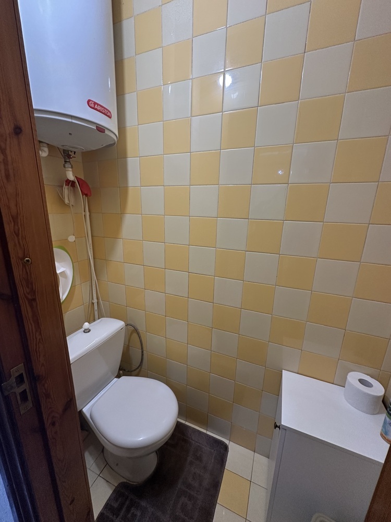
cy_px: 261
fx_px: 211
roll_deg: -1.8
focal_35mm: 14
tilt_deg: -13.5
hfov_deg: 85.7
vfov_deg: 102.1
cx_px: 196
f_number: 2.2
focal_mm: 2.22
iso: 160
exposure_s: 1/50
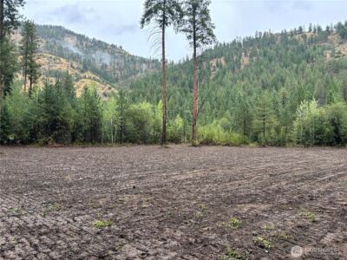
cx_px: 174
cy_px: 130
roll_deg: -1.4
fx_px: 261
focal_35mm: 26
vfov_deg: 53.1
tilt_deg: +1.1
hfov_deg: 67.3
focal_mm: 5.96
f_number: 1.6
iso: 40
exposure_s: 1/256
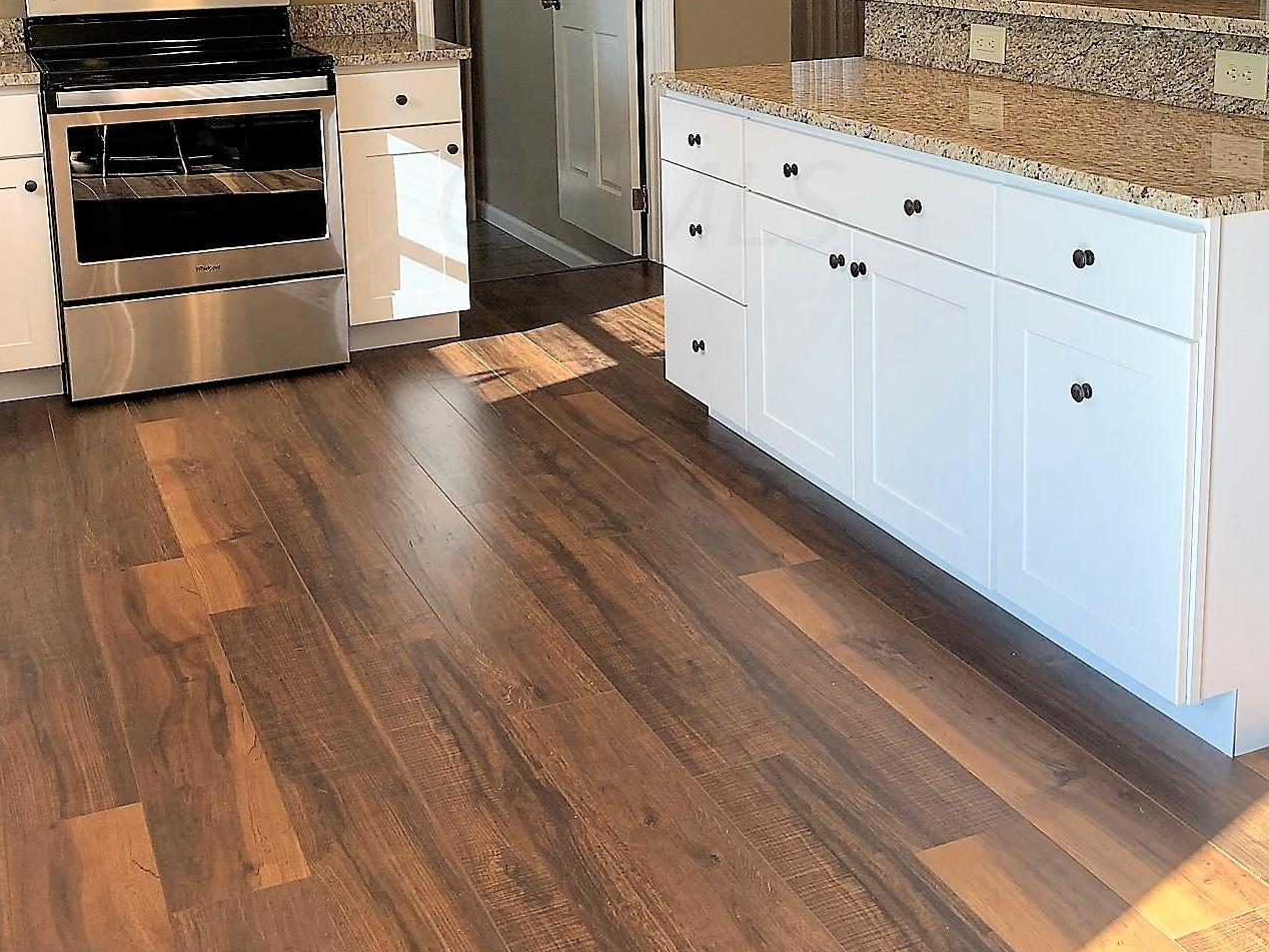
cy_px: 202
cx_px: 638
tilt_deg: -10.2
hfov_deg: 44.8
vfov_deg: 33.4
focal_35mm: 42
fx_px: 1540
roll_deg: +0.9
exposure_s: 1/120
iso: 50
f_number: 1.8
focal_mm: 4.25
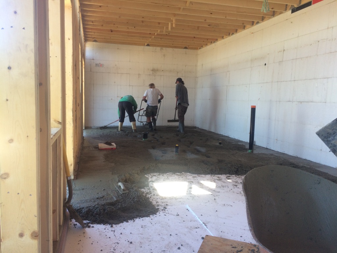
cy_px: 126
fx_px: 282
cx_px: 168
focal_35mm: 29
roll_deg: -1.1
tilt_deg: -5.6
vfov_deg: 48.2
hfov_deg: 61.7
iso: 50
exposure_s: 1/120
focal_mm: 4.15
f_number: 2.2
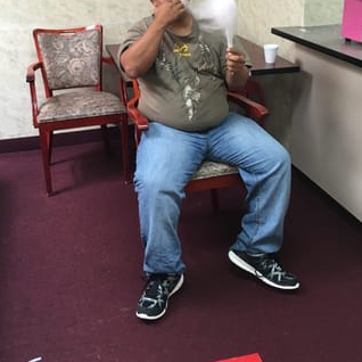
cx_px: 156
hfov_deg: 39.1
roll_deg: +2.2
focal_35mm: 43
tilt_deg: -17.4
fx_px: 509
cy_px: 83
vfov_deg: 38.0
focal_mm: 4.15
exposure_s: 1/30
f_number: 2.2
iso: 64
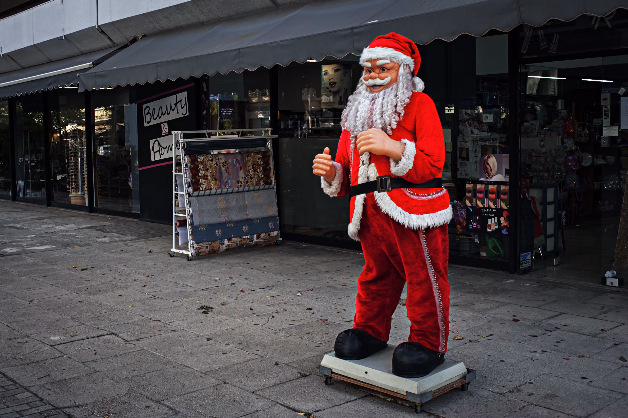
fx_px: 610
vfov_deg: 37.8
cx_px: 314
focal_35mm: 35
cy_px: 209
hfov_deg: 54.5
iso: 200
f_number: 8
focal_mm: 35
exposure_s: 1/125
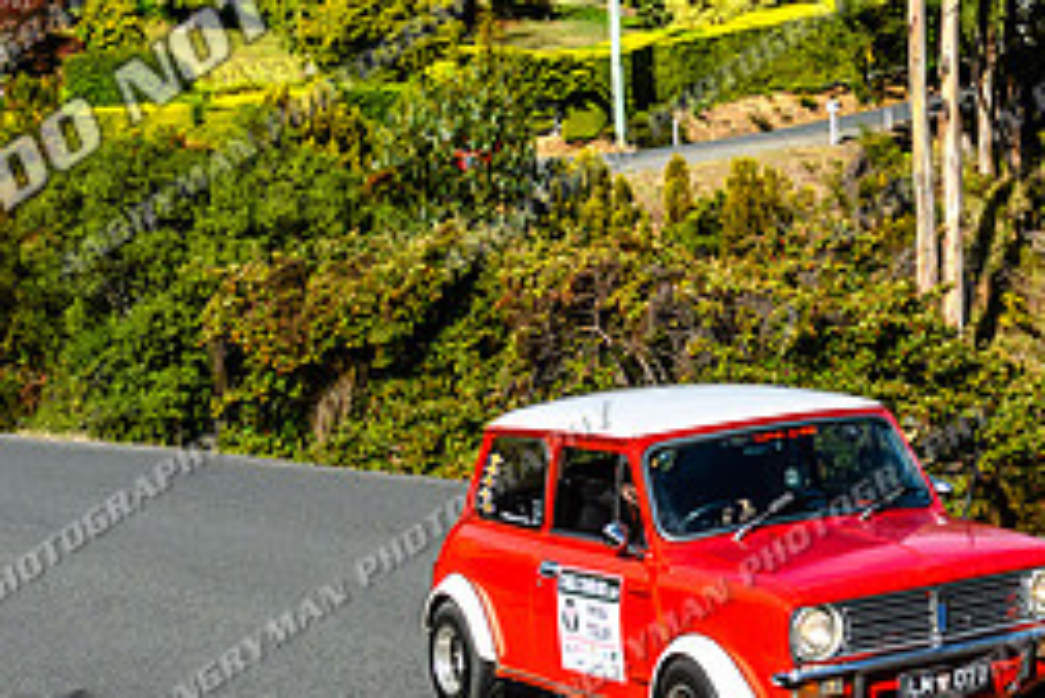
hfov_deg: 18.1
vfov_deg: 12.5
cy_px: 361
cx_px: 1033
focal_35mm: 110
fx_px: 3195
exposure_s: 1/8000
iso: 640
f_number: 4.5
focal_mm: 32
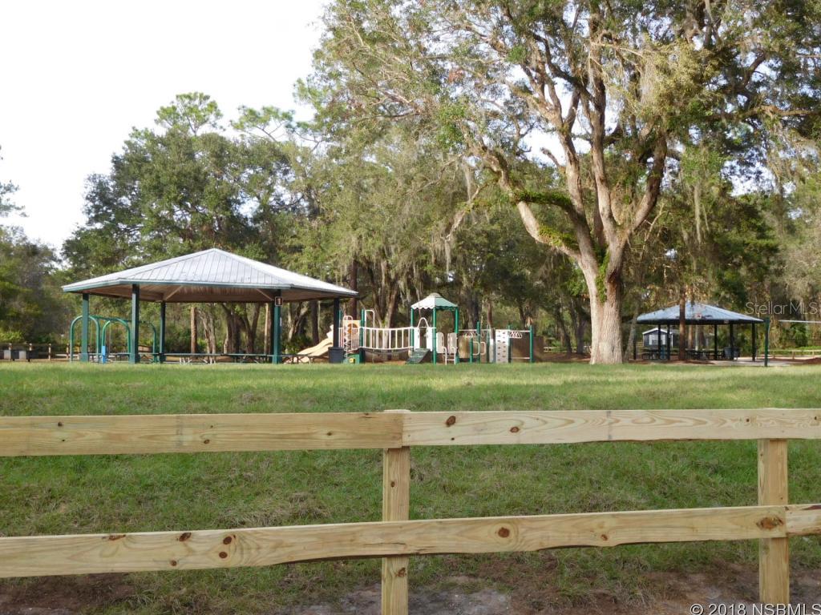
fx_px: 830
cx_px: 410
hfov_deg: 52.6
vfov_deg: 40.7
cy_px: 308
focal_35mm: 35
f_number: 3.8
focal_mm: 6.2
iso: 125
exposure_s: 1/320
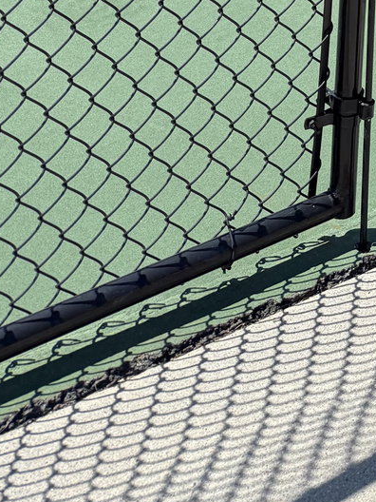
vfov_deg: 15.8
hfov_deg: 13.6
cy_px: -508
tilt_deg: -6.2
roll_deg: -3.8
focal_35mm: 97
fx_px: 1405
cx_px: 690
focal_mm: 6.76
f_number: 1.78
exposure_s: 1/3145
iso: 80
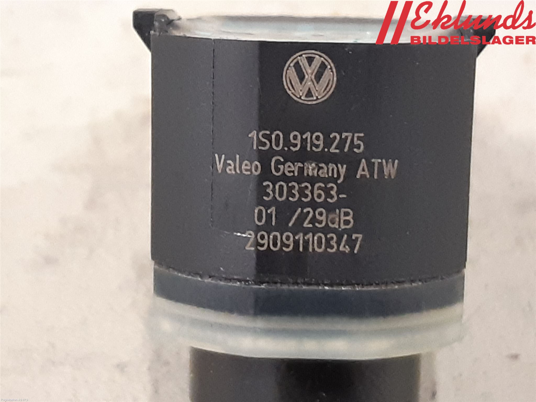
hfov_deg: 67.3
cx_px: 268
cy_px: 201
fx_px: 403
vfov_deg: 53.1
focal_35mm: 26
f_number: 1.7
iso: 320
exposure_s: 1/25
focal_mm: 3.93
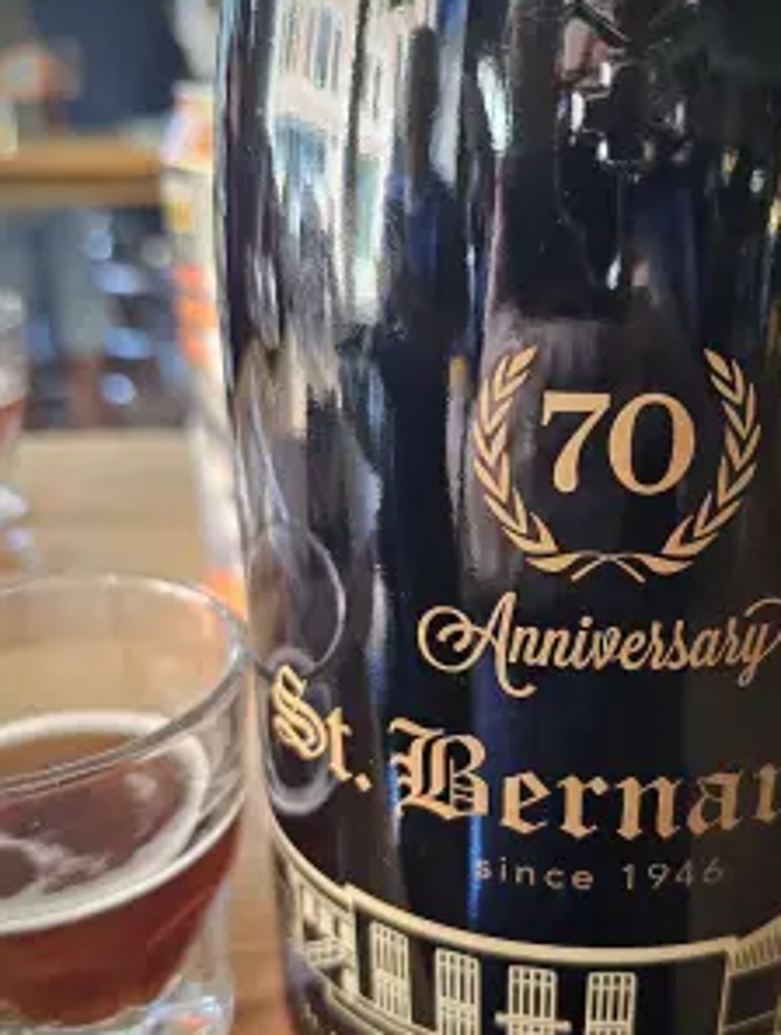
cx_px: 436
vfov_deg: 58.2
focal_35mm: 31
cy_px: 509
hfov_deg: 45.5
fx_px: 929
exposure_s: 1/120
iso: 800
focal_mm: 6.3
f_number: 1.7
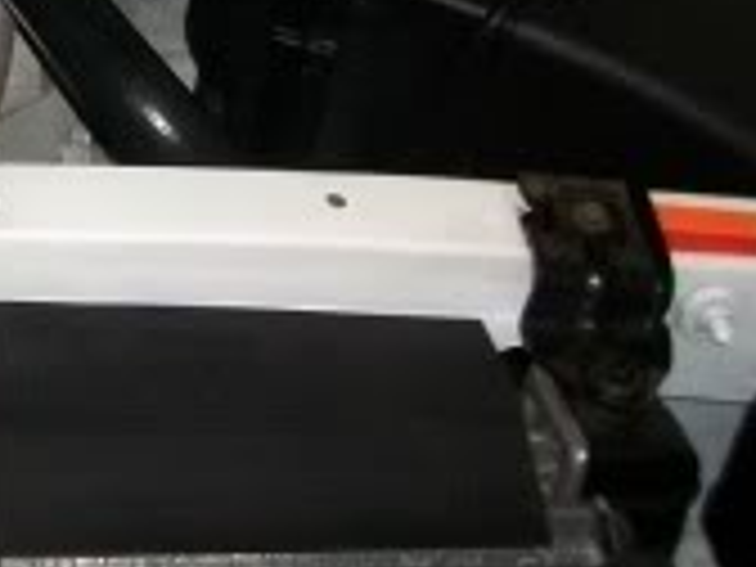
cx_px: -454
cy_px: -212
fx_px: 2664
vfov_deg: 11.7
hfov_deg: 14.8
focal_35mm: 122
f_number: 2.9
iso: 125
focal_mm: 5.7
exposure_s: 1/40
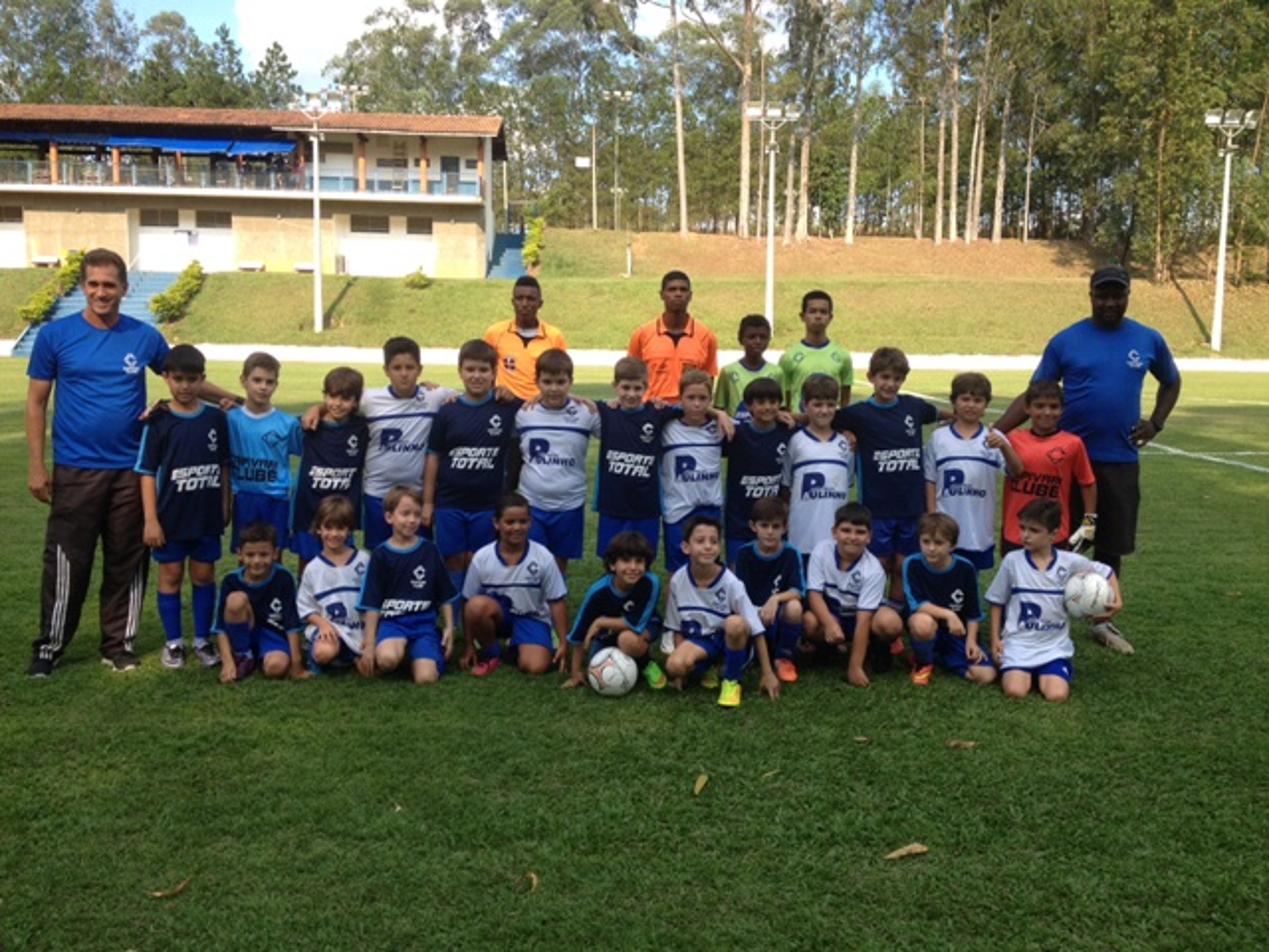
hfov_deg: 52.6
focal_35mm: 35
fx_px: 1283
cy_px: 476
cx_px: 634
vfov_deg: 40.7
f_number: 2.4
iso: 50
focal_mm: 4.28
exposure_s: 1/557
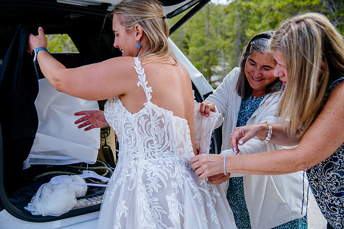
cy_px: 114
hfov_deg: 42.8
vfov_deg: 29.2
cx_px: 172
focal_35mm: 46
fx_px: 439
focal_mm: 46
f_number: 4
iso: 250
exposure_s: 1/400
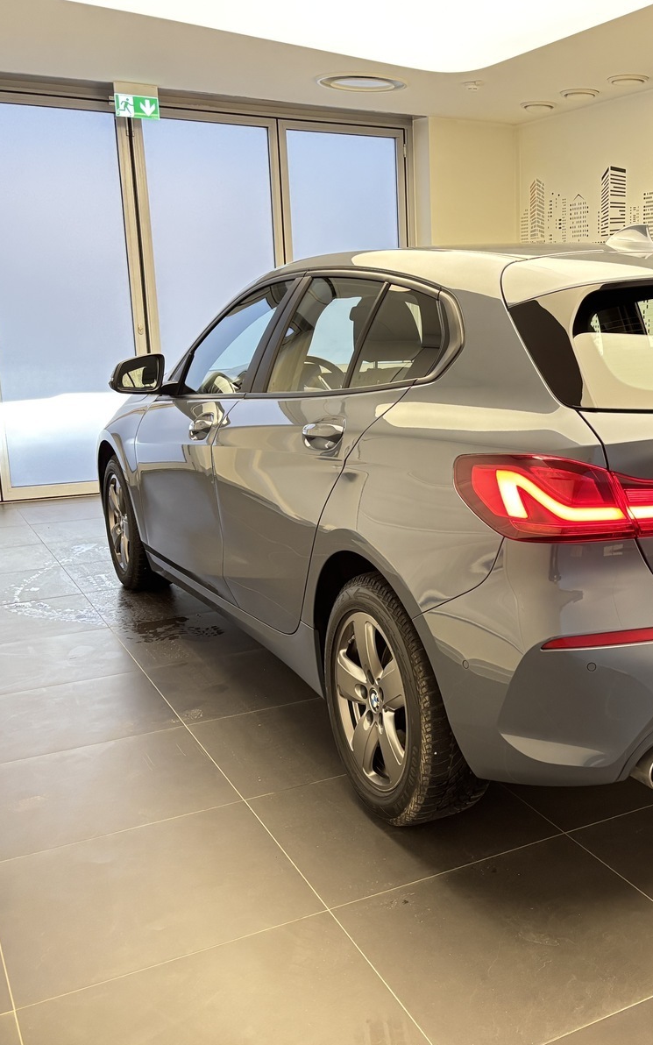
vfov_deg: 52.7
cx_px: 554
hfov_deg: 33.1
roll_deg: -0.2
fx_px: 1054
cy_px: 525
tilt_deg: -12.3
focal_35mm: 37
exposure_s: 1/54
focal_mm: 5.96
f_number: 1.6
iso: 250
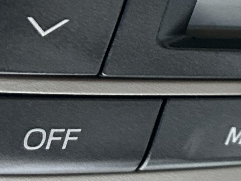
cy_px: -2
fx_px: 1044
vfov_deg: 9.8
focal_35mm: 150
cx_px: 282
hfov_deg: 12.9
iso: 500
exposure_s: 1/40
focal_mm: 5.7
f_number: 1.5
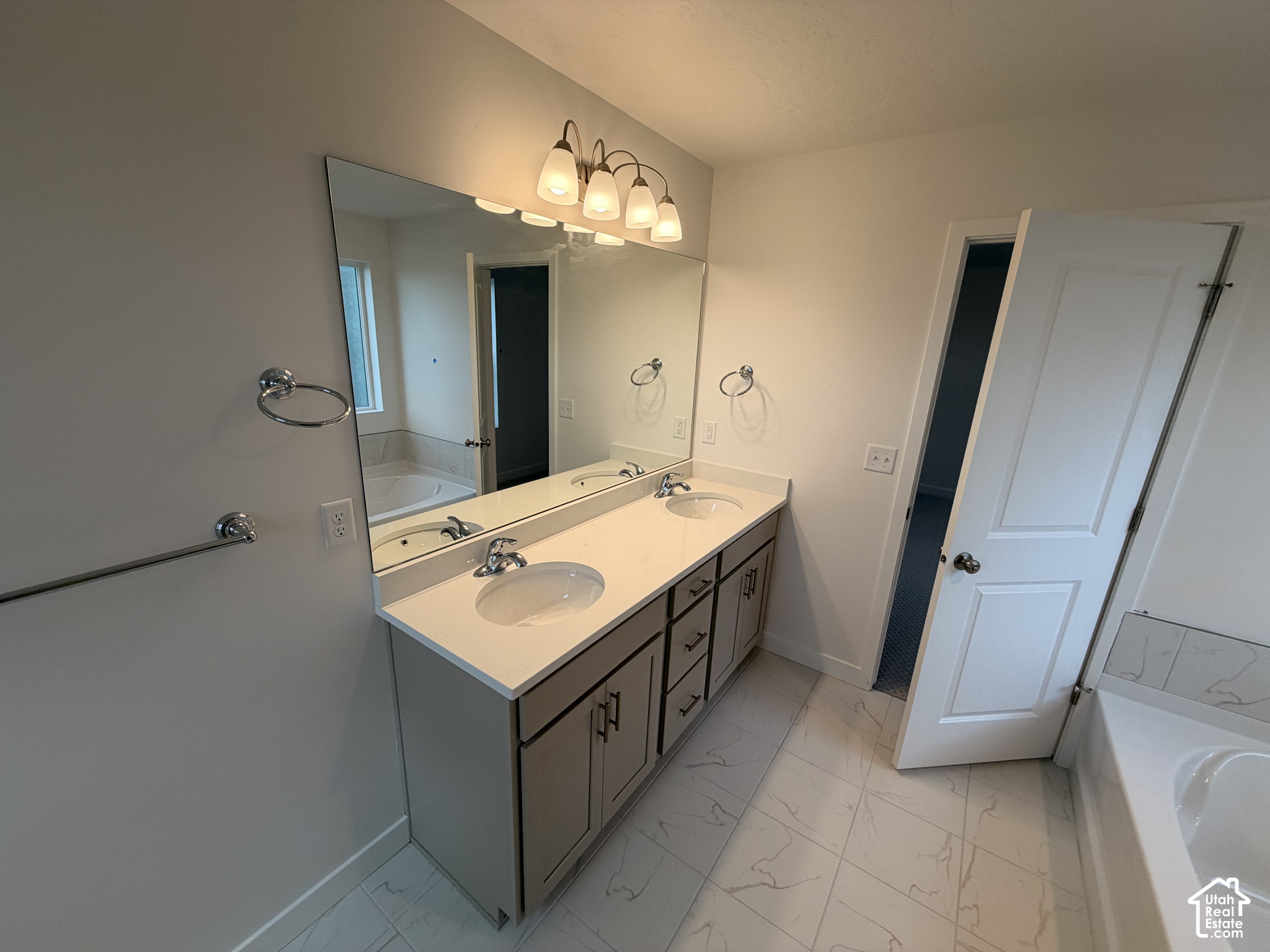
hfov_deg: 102.1
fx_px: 514
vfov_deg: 85.7
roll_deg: -2.5
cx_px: 635
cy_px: 476
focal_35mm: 14
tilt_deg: -16.1
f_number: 2.2
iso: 64
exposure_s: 1/120
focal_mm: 2.22
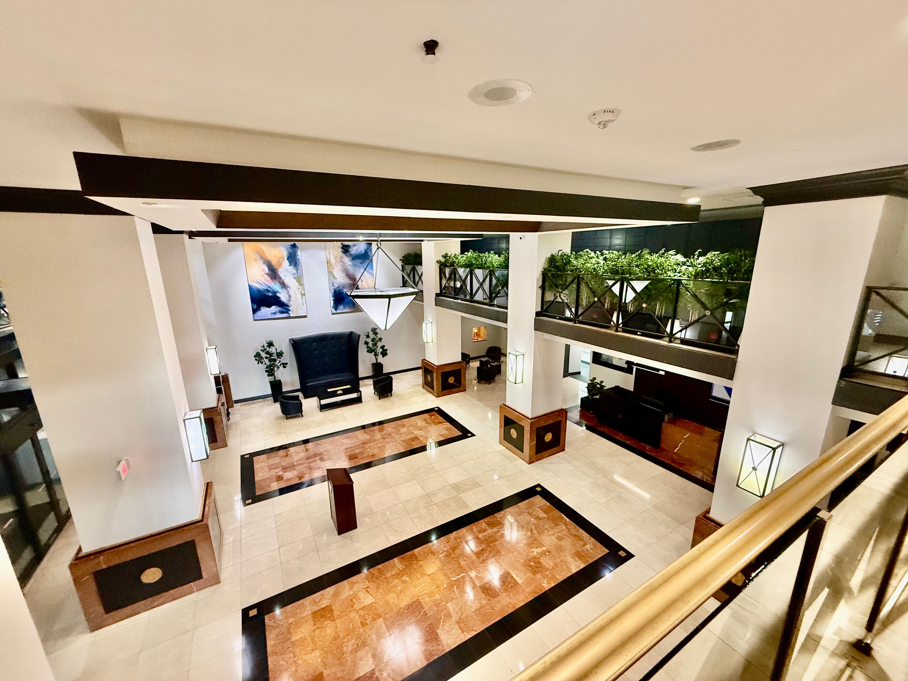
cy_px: 340
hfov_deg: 102.1
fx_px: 367
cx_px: 454
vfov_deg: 85.7
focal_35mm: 14
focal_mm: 2.22
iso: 500
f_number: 2.2
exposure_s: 1/60
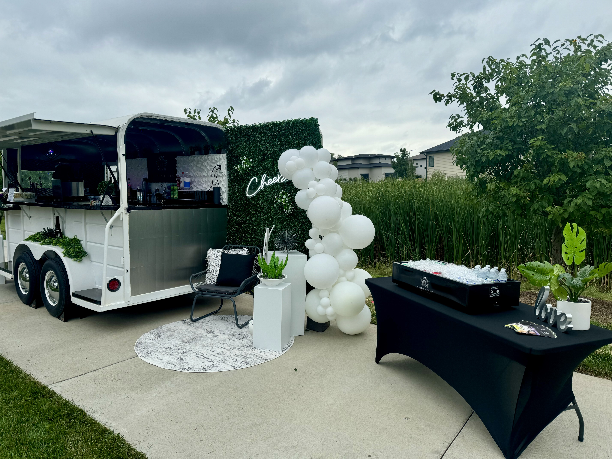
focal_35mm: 24
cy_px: 230
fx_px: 424
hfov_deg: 71.6
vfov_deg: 56.8
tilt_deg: -5.4
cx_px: 306
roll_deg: +1.8
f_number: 1.78
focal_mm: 6.76
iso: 80
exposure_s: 1/1524
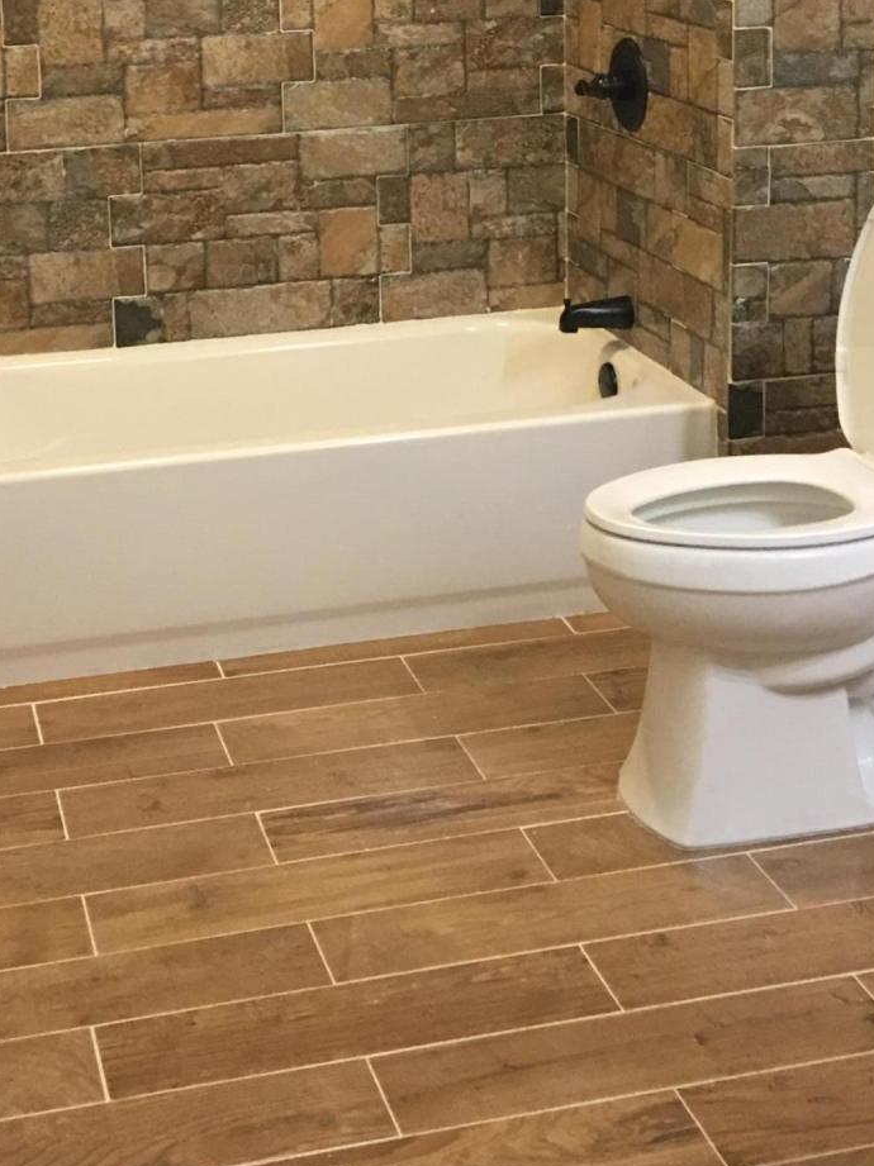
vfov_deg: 29.5
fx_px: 2122
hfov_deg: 23.2
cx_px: 357
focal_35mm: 63
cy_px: 129
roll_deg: +1.1
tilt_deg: -8.9
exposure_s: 1/10
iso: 100
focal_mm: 4.15
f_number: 2.2
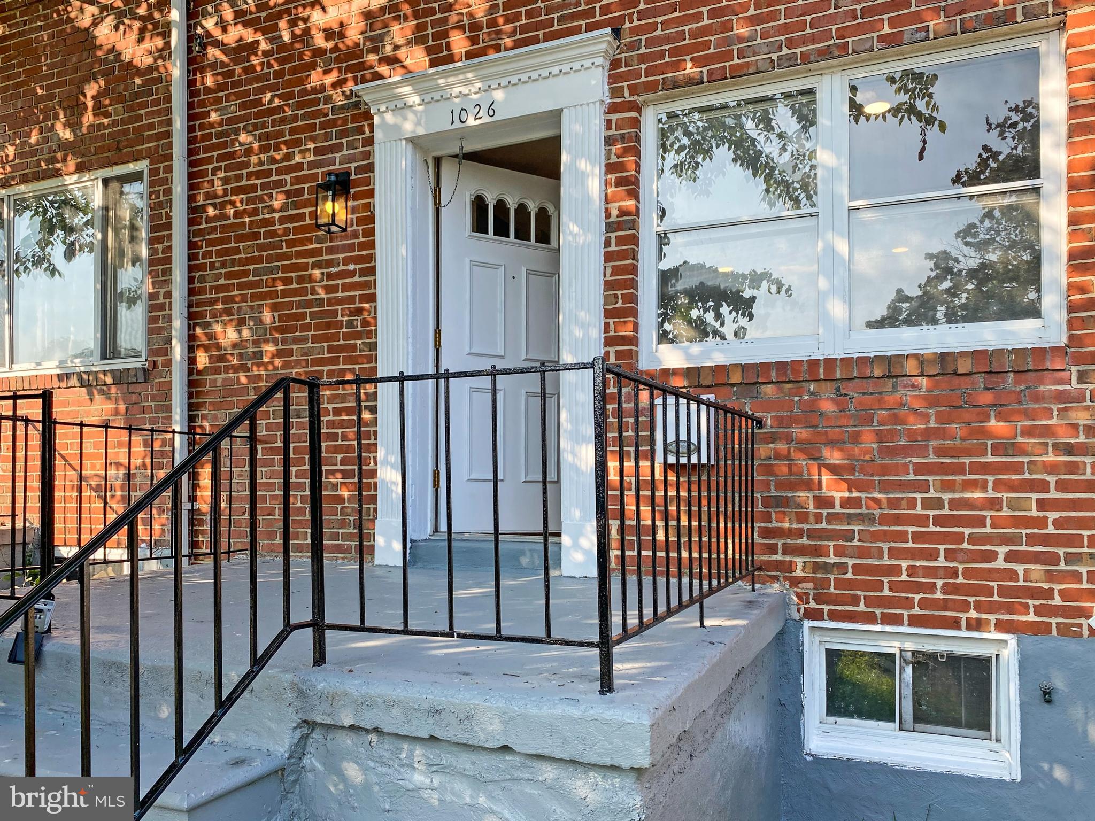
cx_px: 548
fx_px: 822
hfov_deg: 67.3
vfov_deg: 53.1
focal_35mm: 26
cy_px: 410
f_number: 1.8
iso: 32
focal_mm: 4.25
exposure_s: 1/651
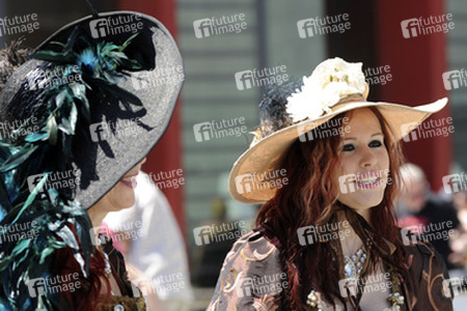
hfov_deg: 15.2
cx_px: 234
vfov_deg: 10.2
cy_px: 156
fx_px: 1751
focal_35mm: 135
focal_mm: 135
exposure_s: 1/500
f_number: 6.3
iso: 320
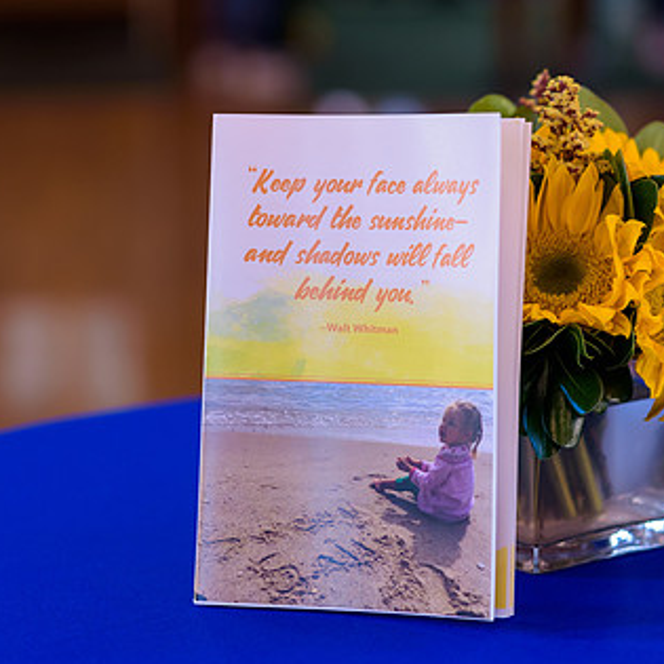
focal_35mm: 133
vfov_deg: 13.1
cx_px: 531
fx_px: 2886
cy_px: 267
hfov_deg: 13.1
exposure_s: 1/125
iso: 800
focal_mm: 85
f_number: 3.2
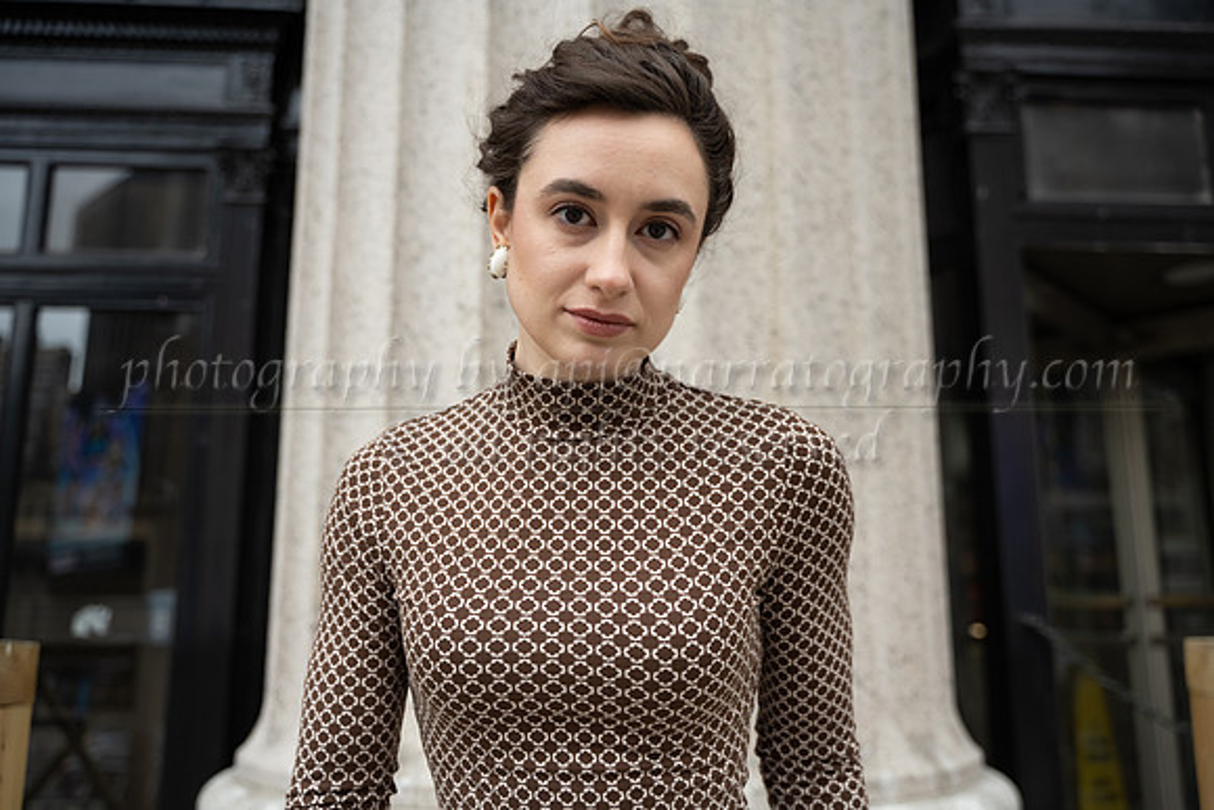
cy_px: 405
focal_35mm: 32
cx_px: 607
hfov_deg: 58.7
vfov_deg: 41.1
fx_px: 1079
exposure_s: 1/1250
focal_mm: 32
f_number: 2.8
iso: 400
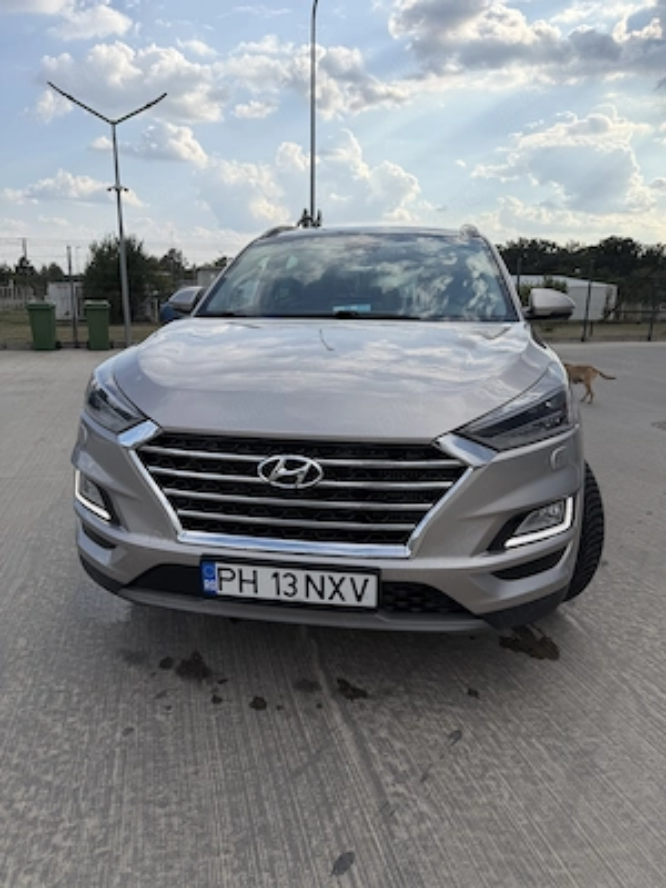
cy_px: 444
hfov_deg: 56.8
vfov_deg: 71.6
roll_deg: -1.8
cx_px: 333
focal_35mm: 24
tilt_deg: -14.0
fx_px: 616
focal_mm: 6.76
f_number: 1.78
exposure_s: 1/3953
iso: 80
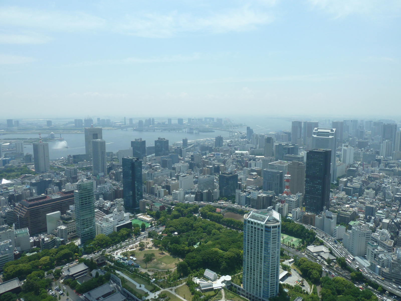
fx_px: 290
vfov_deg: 54.9
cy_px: 150
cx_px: 200
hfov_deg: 69.4
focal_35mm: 25
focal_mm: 4.1
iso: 80
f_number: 4.5
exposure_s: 1/500
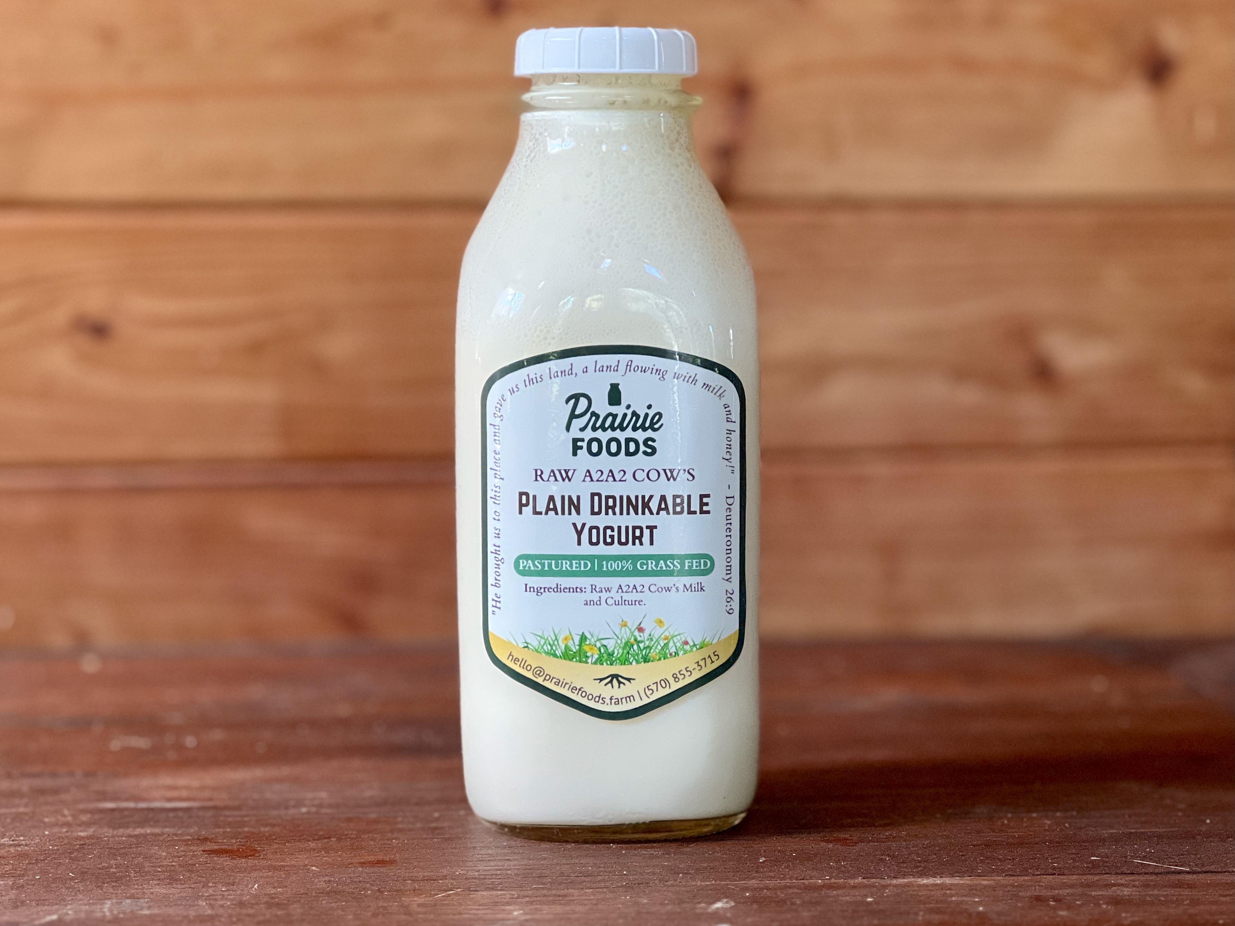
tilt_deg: -4.7
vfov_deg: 19.1
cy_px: 463
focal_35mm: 77
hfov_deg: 25.3
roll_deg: -1.3
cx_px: 618
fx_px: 2747
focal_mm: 9
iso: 250
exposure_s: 1/65
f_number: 2.8
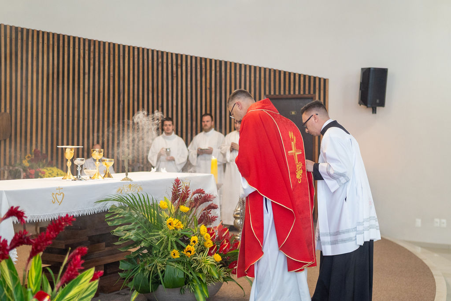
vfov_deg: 26.0
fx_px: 651
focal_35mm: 52
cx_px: 226
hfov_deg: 38.2
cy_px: 150
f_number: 1.8
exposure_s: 1/250
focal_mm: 35
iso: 1000
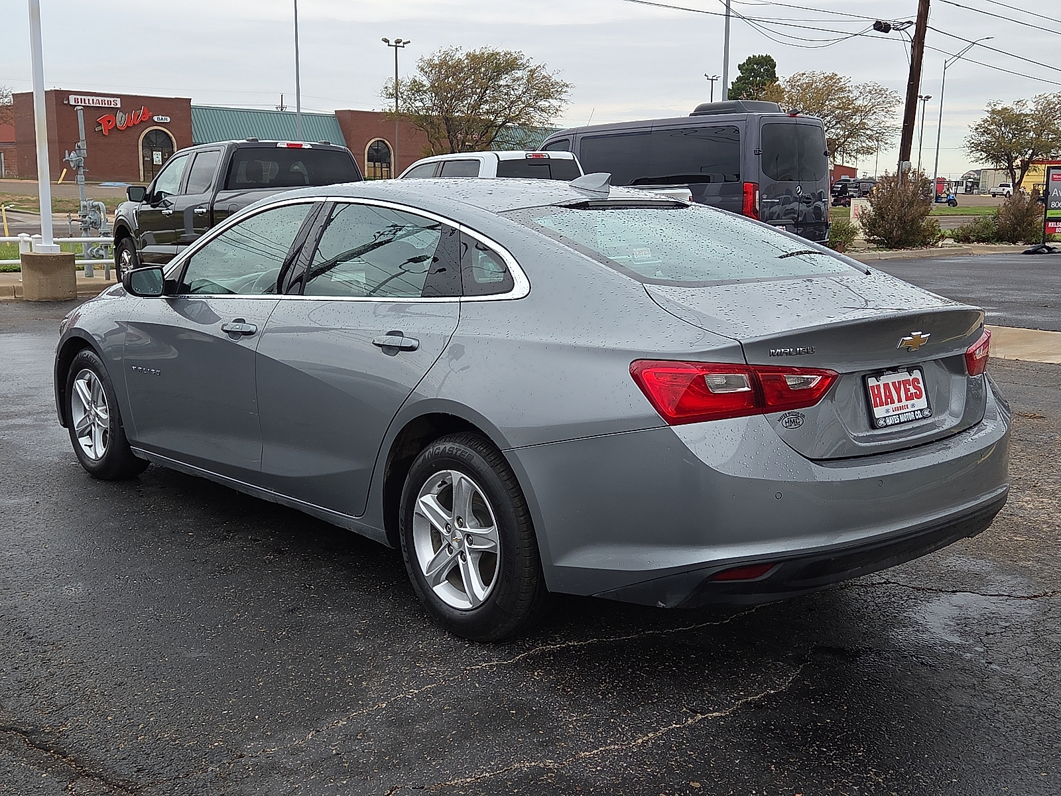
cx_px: 530
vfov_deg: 36.8
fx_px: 1195
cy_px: 398
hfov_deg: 47.9
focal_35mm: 39
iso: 76
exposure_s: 1/1429
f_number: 1.8
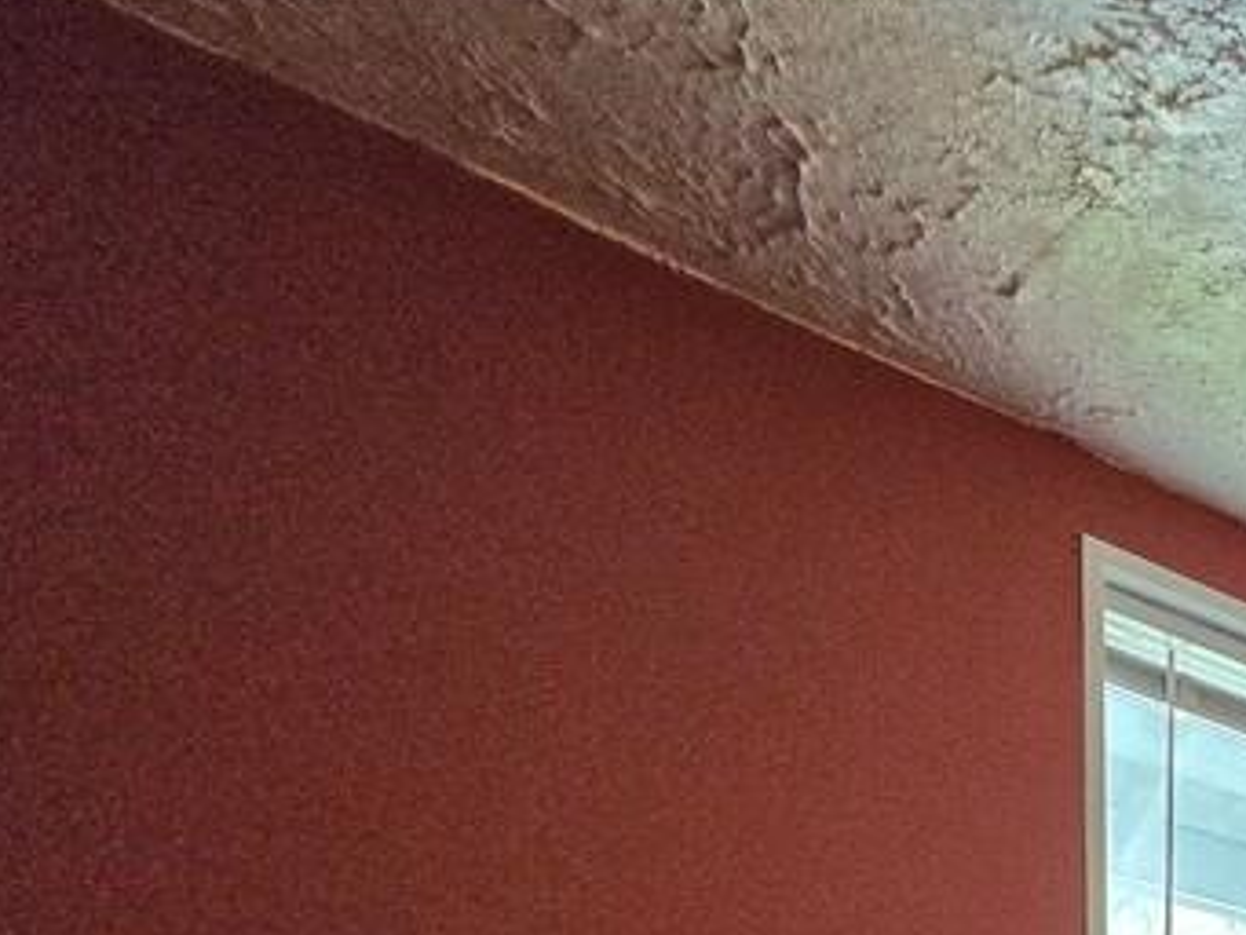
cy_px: 1351
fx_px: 1404
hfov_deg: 31.9
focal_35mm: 39
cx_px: 1732
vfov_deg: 27.4
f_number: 2.2
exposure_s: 1/60
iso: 640
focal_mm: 1.7
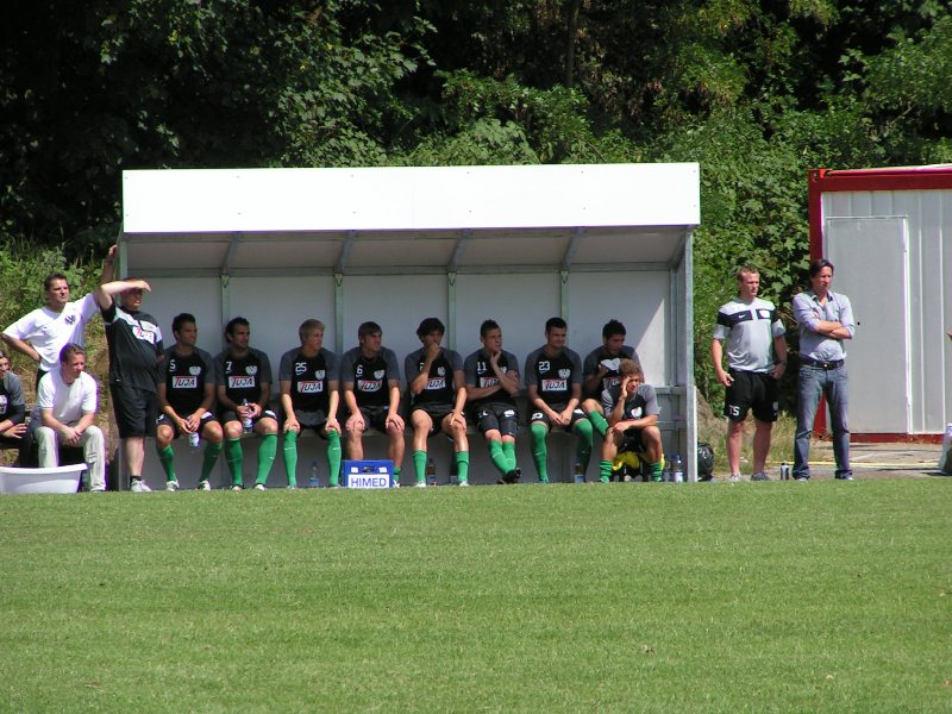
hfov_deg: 5.2
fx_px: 10451
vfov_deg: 3.9
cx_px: 476
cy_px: 357
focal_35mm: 380
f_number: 5
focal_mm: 58
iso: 50
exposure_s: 1/640
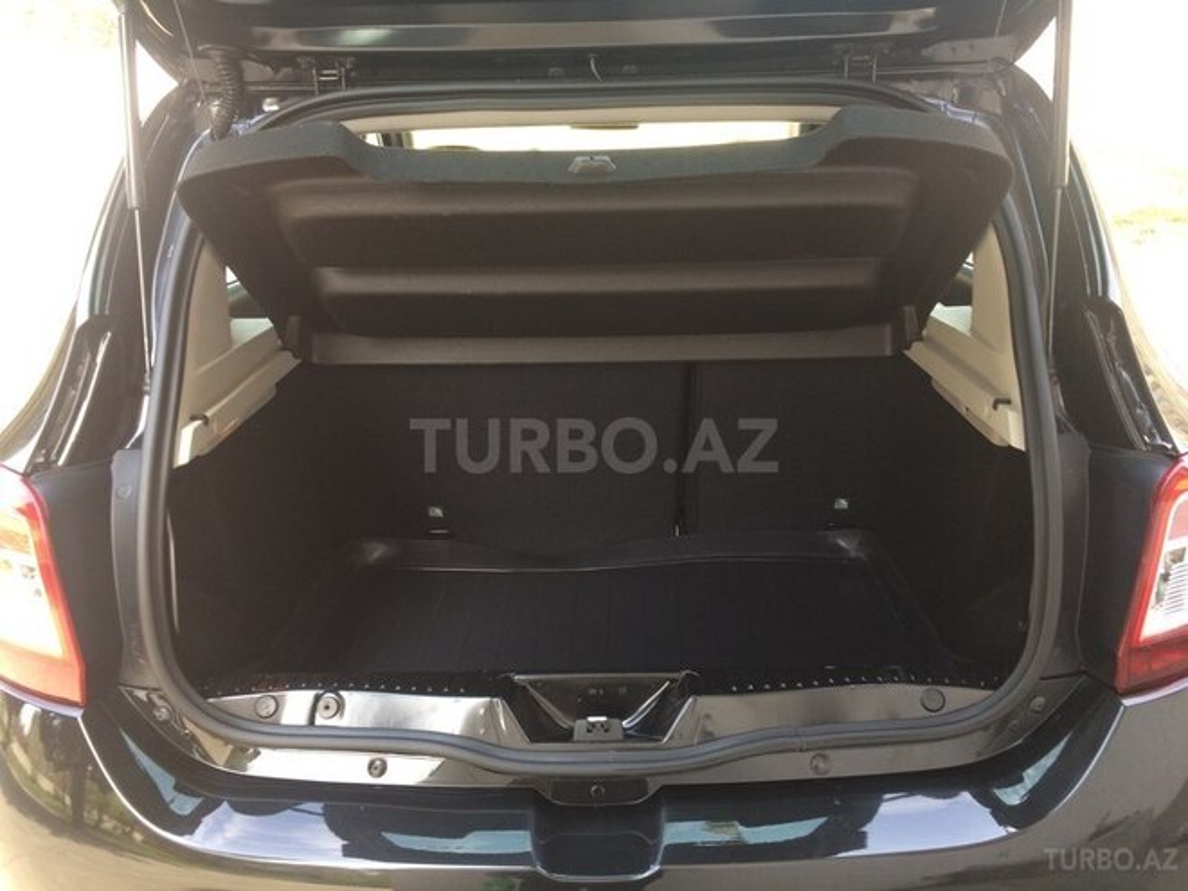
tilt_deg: -20.1
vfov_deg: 48.2
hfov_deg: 61.7
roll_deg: +1.1
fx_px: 995
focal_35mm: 29
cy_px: 446
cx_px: 594
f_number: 2.2
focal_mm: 4.15
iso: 40
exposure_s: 1/100
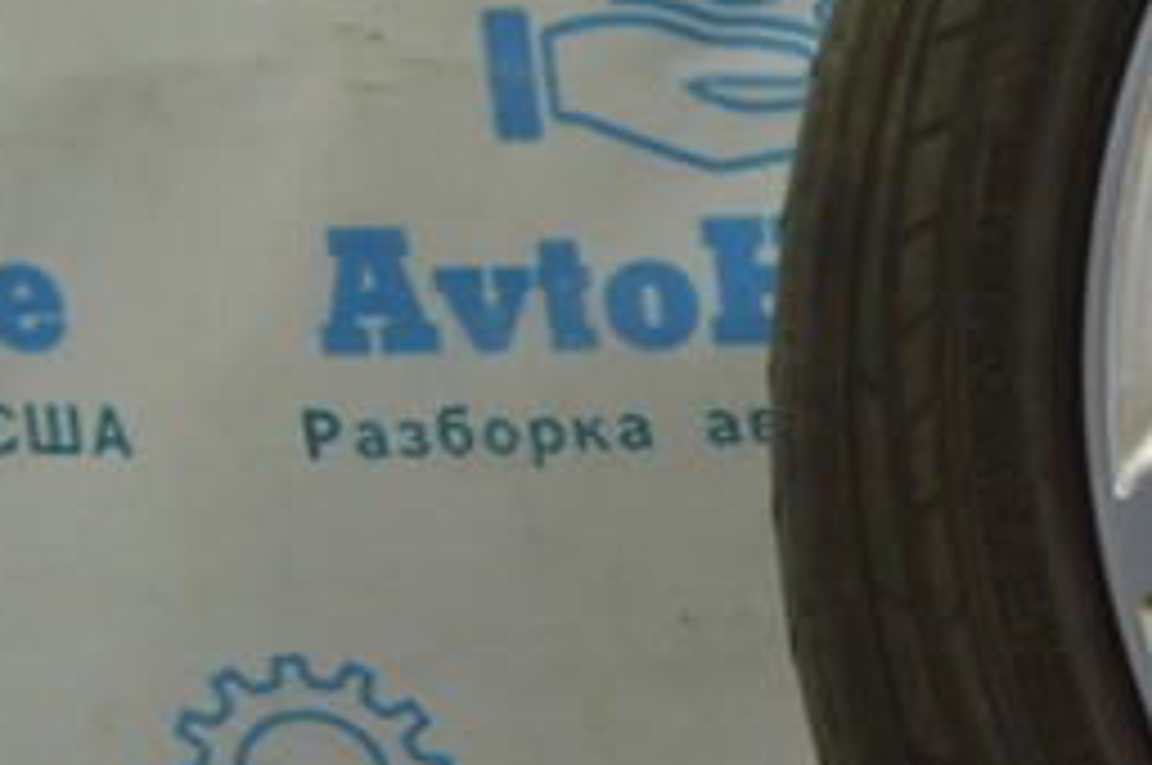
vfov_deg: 11.4
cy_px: 457
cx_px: 2056
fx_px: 3835
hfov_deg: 14.9
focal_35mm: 120
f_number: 5.6
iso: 400
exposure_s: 1/40
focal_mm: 20
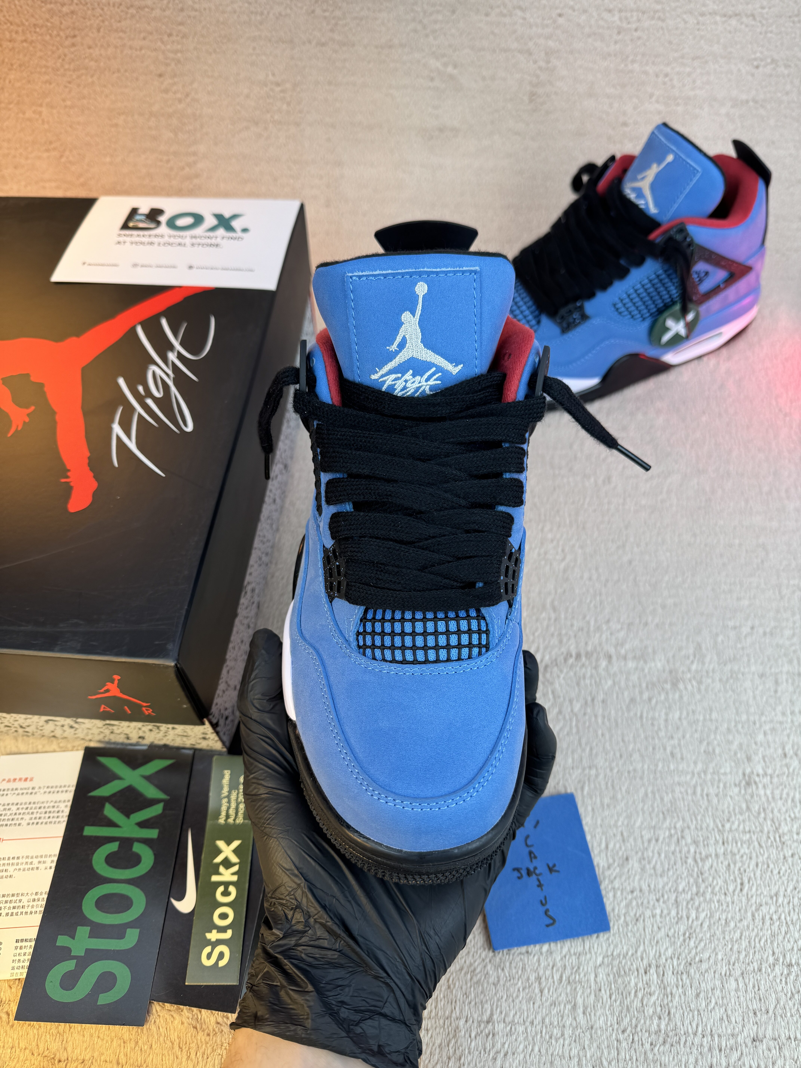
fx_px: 740
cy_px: 534
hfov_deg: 56.8
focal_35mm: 24
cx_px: 400
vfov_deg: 71.6
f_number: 1.78
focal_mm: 6.76
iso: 80
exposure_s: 1/572
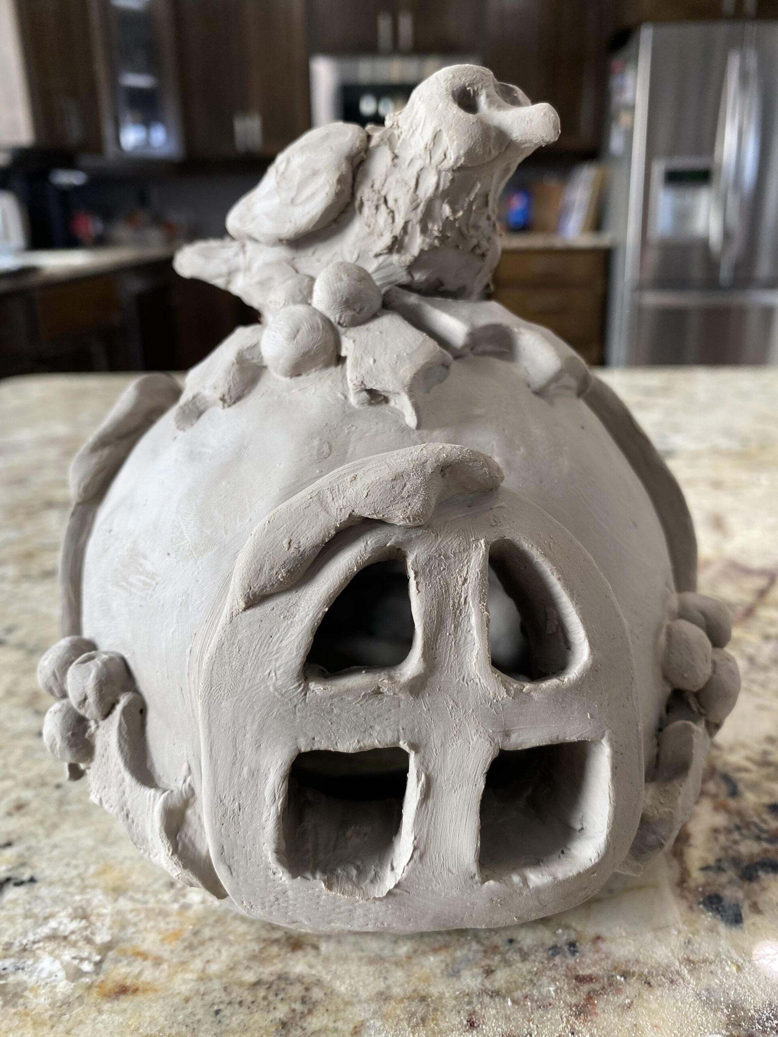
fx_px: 779
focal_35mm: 26
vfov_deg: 67.3
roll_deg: +0.5
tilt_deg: -19.0
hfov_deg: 53.1
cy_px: 518
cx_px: 389
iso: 80
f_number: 1.8
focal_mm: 4.25
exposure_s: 1/120
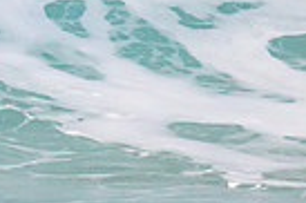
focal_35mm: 4648
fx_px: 39461
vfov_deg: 0.3
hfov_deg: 0.4
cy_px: -132
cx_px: -277
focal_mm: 800
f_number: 11
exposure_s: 1/2000
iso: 1100
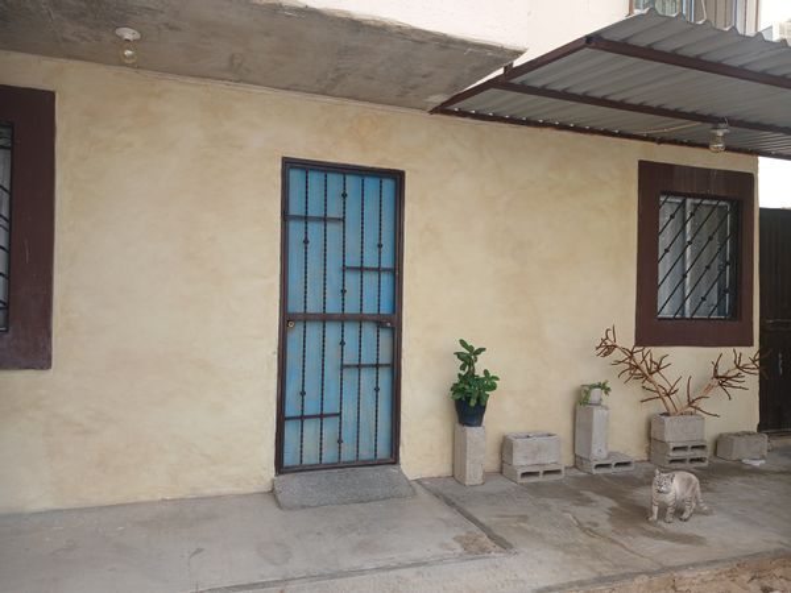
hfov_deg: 65.3
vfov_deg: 51.4
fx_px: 617
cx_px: 396
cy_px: 296
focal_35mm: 27
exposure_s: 1/176
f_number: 1.8
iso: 20
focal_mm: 4
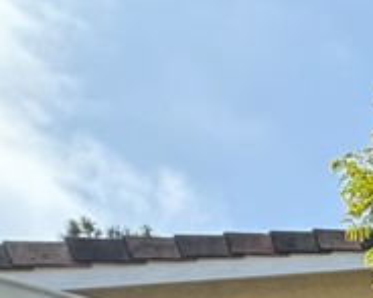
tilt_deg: +2.1
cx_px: 645
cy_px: 728
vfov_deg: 13.8
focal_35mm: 76
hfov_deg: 19.6
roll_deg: +2.4
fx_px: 839
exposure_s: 1/512
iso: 40
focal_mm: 2.22
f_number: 2.2
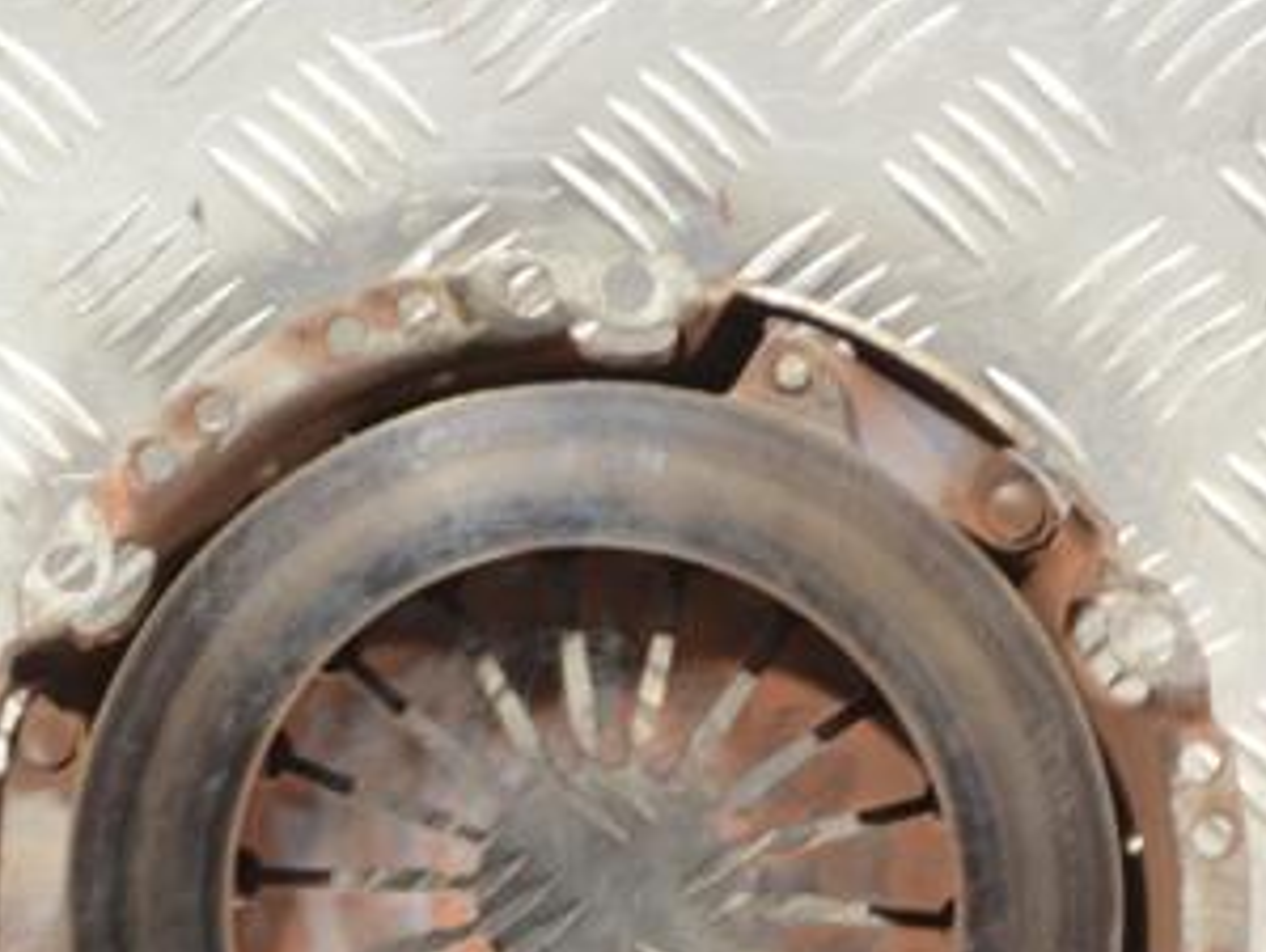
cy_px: 825
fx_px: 5821
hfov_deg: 12.4
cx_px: 584
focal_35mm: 159
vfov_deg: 9.3
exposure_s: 1/30
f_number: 5.6
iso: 720
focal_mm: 55
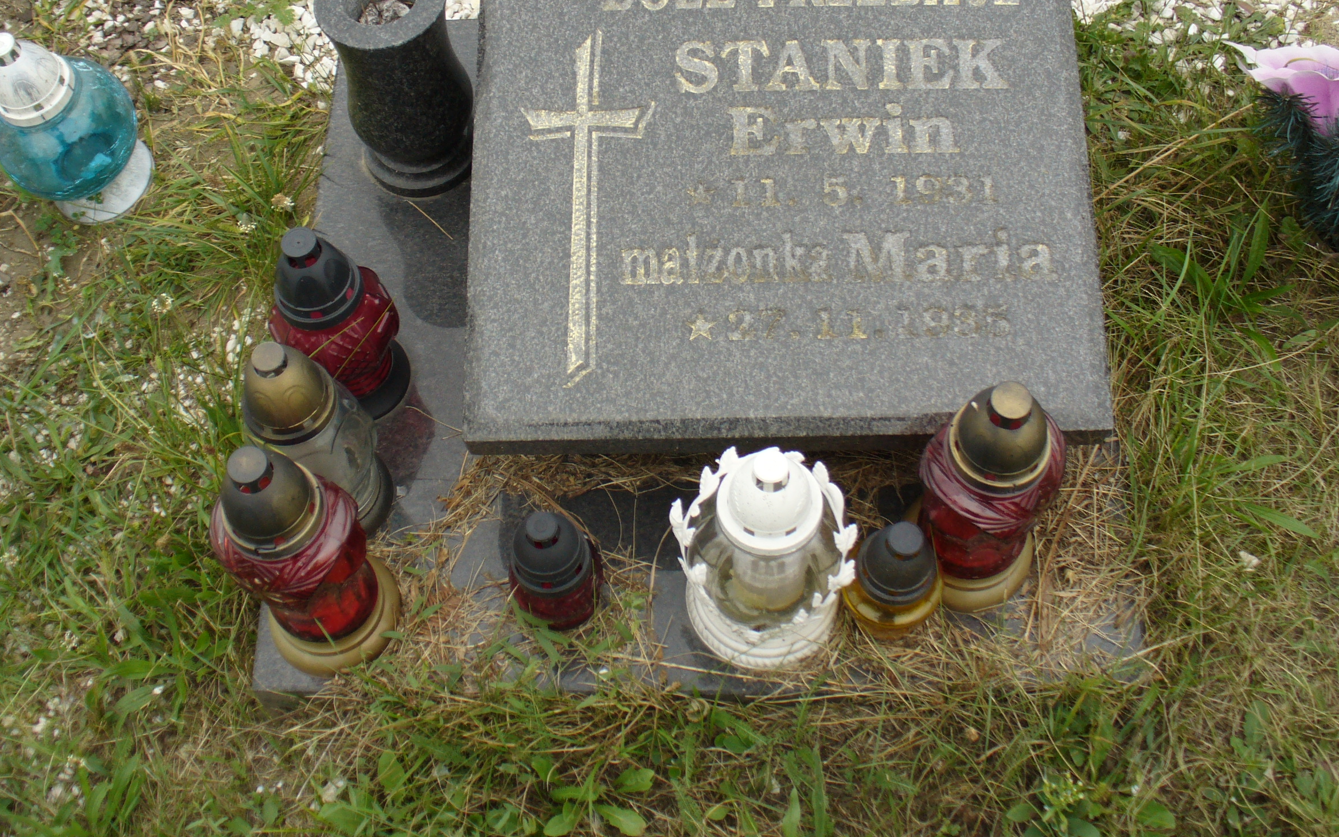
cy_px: 296
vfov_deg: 29.7
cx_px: 681
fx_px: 1569
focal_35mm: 43
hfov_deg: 46.2
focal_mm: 6.1
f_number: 2.8
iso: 80
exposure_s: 1/250
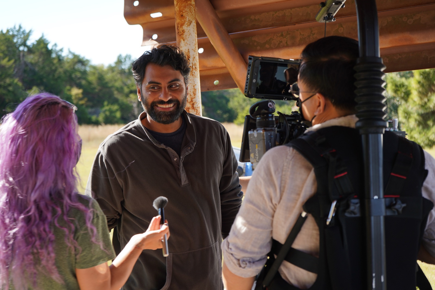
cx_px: 218
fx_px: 701
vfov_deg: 23.4
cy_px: 145
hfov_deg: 34.5
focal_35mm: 58
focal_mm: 58
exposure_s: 1/160
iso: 100
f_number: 5
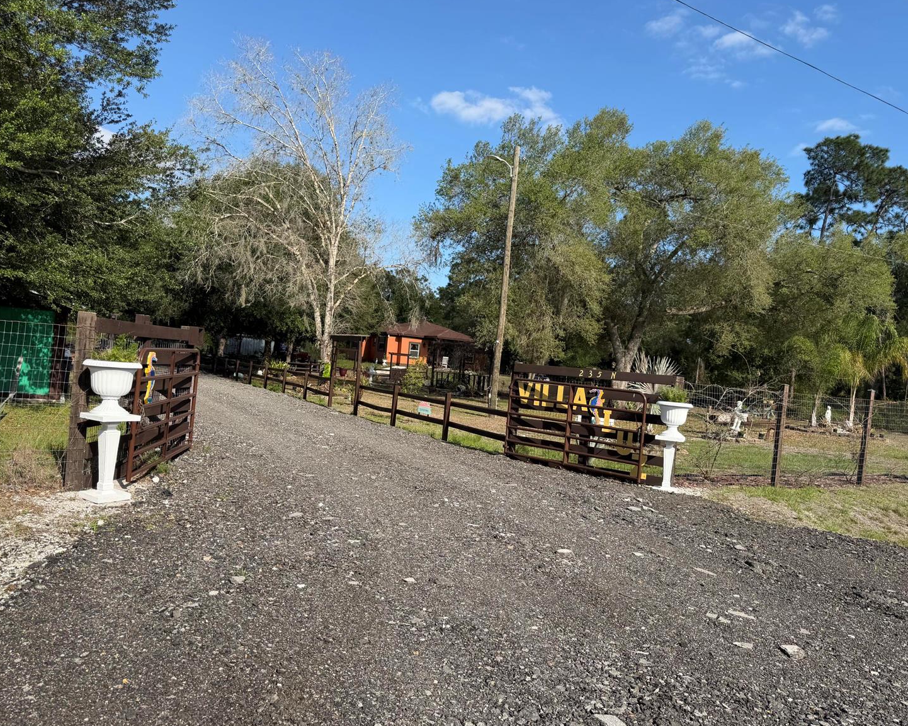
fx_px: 699
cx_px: 455
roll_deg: -0.8
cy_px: 371
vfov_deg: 54.9
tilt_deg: +2.7
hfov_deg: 66.0
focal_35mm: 26
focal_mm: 6.76
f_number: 1.78
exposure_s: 1/3279
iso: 80
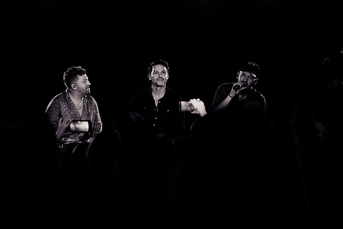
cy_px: 114
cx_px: 172
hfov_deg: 11.1
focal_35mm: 185
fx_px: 1761
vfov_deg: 7.4
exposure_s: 1/250
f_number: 3.5
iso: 640
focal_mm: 180
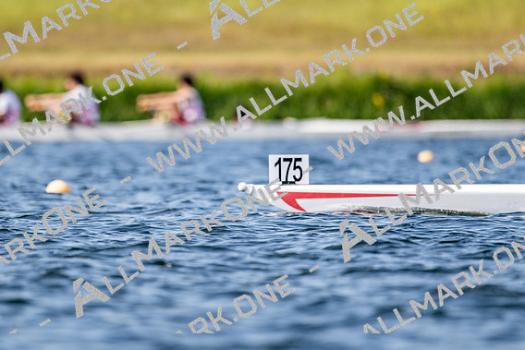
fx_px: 8927
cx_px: 260
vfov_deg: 2.2
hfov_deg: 3.4
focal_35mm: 612
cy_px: 175
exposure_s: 1/2500
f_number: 4.5
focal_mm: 400
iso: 220
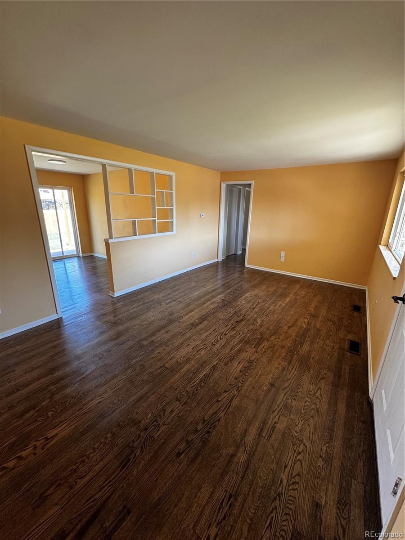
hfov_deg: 85.7
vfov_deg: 102.1
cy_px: 270
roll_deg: -0.9
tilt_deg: -16.2
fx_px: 218
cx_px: 202
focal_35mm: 14
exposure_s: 1/99
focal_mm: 2.22
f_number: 2.2
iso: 200
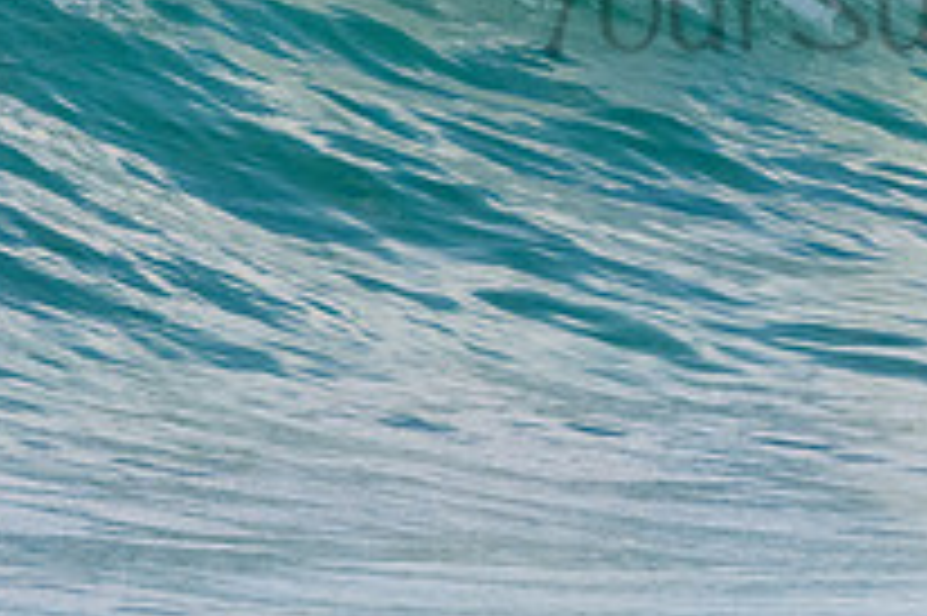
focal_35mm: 1753
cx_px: 990
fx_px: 45103
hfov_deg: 1.2
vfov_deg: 0.8
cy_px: -52
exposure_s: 1/1250
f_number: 13
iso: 1800
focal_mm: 400
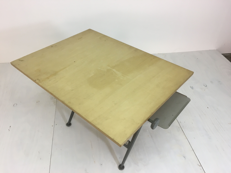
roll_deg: -0.6
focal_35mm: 29
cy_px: 86
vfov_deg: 48.2
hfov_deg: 61.7
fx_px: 194
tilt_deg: -39.0
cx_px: 116
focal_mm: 4.15
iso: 40
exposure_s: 1/33
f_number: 2.2
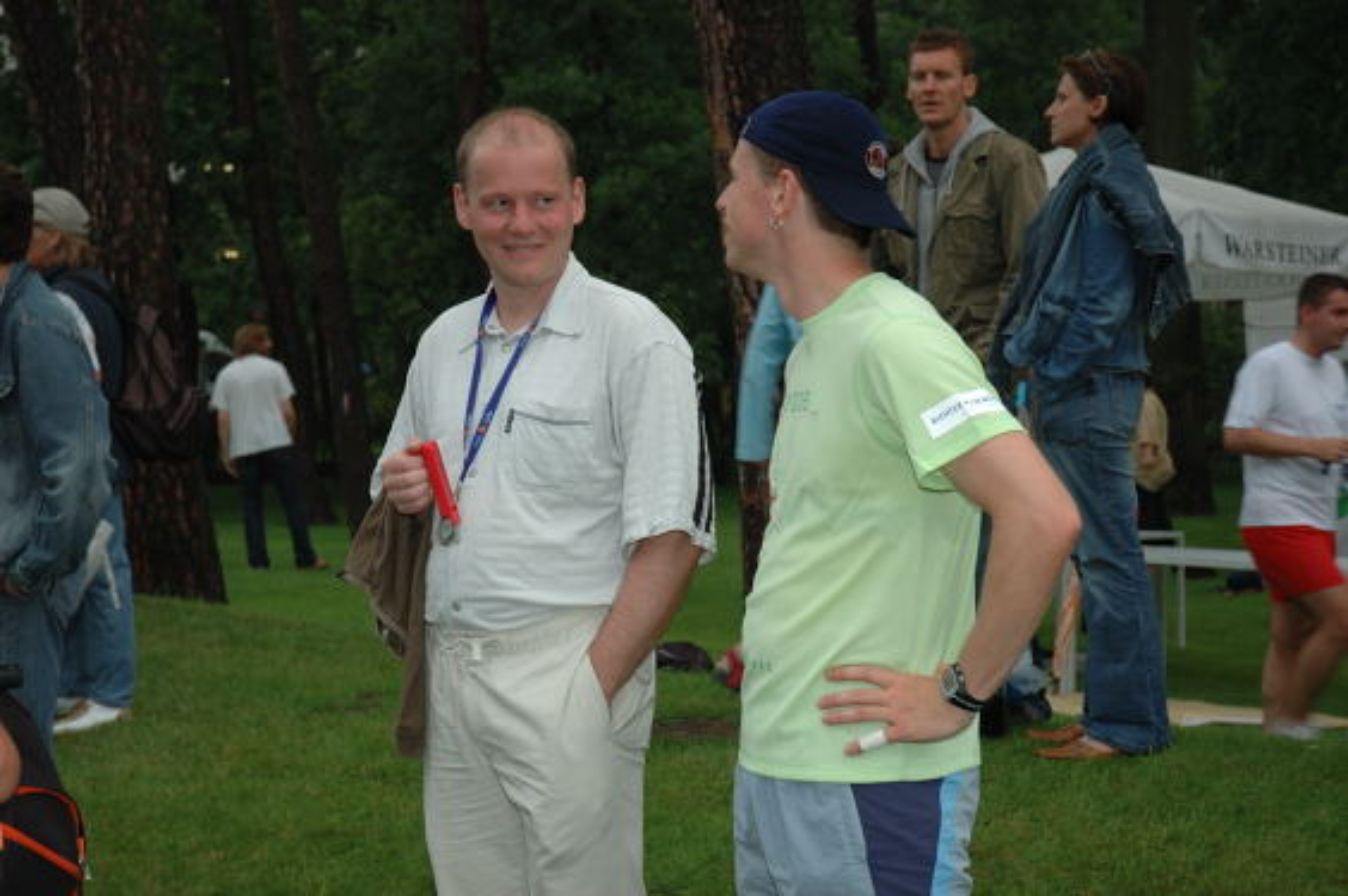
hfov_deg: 29.3
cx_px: 674
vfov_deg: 19.7
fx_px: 2581
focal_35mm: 69
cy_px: 448
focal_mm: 46
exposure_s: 1/60
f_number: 4.5
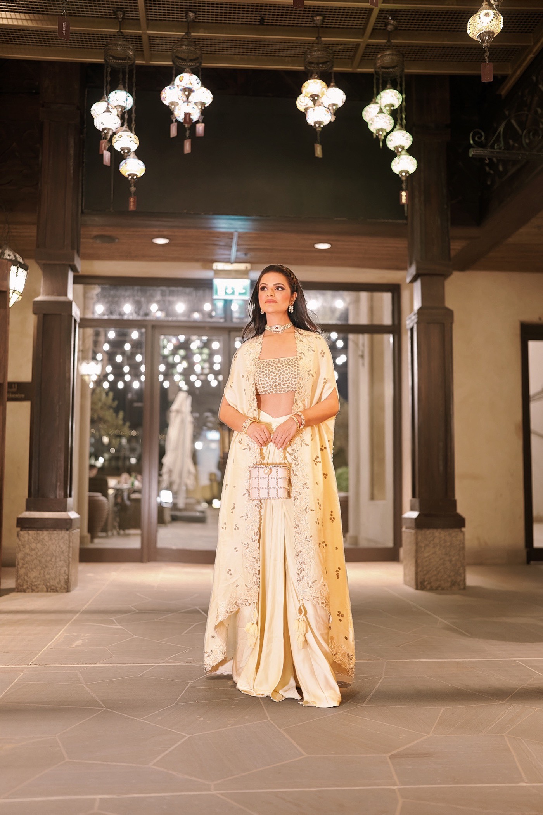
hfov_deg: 37.9
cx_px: 272
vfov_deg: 54.4
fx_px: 792
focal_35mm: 35
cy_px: 408
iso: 800
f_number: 1.4
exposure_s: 1/15
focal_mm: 35
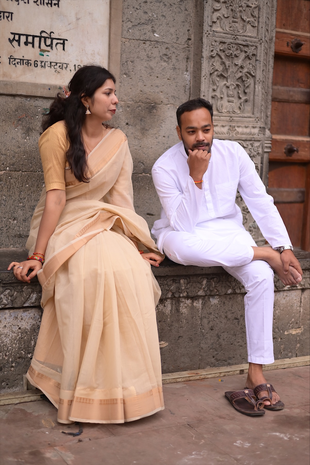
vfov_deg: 39.6
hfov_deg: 27.0
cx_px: 155
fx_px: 645
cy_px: 232
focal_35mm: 50
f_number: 1.8
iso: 640
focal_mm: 50
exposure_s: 1/1600
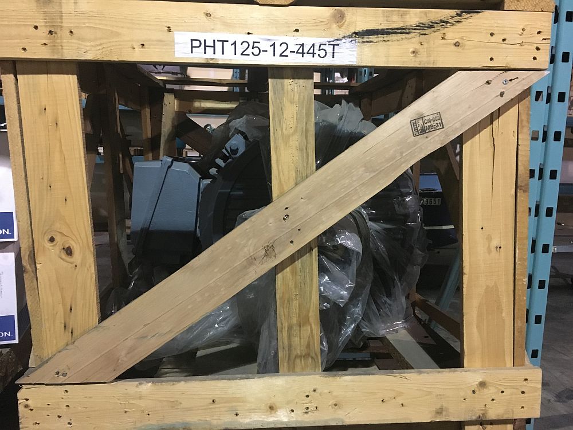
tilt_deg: -9.6
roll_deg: -0.3
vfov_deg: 48.2
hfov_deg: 61.7
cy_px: 215
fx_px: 480
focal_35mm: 29
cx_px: 286
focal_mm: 4.15
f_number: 2.2
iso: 200
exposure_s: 1/15
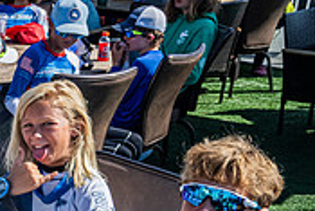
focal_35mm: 103
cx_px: -171
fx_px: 902
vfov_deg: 12.9
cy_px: 270
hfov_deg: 17.6
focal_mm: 28
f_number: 13
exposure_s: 1/640
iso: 800
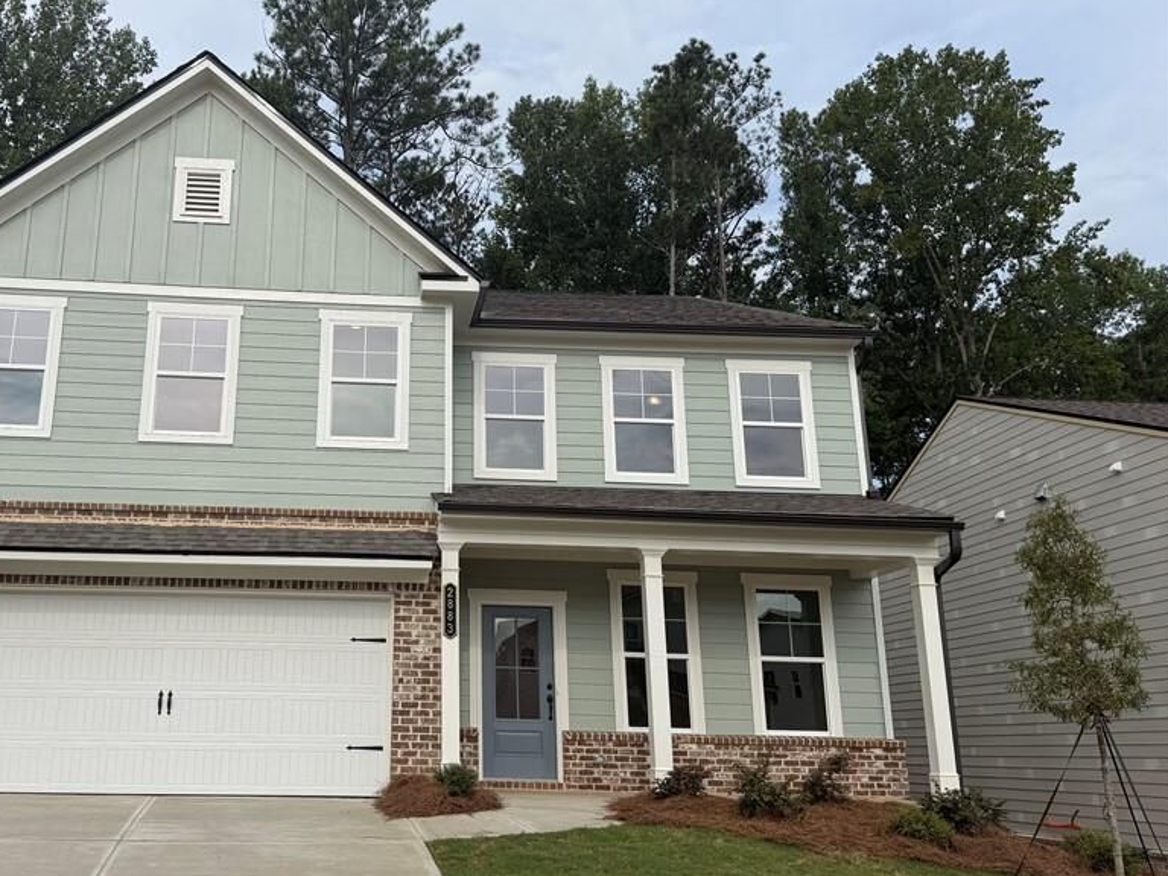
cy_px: 430
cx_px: 398
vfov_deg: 44.2
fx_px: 1080
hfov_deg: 55.7
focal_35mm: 32
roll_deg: -1.3
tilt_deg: +15.1
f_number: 1.78
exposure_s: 1/3953
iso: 80
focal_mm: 6.76
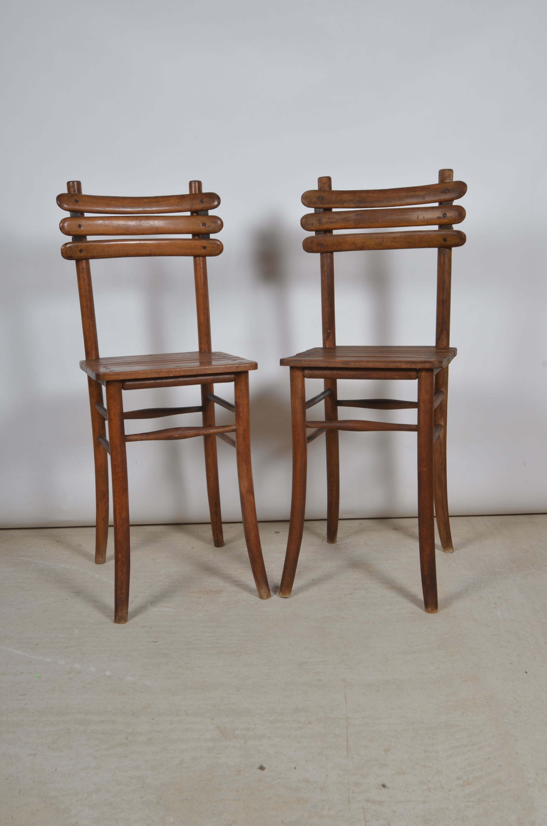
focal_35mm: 36
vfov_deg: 53.2
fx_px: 824
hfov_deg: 36.7
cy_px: 413
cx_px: 274
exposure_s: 1/125
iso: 100
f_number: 14
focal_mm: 24
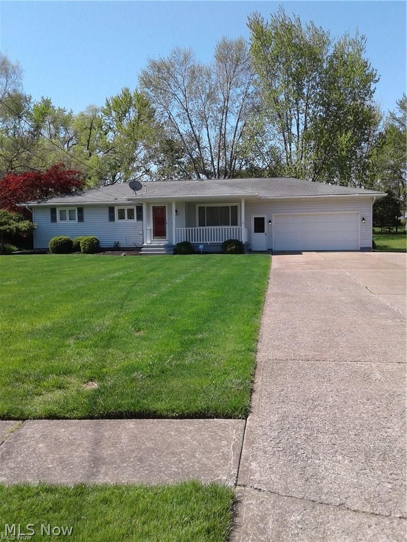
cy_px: 271
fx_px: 517
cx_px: 204
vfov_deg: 55.4
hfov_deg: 42.9
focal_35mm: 33
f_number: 2.2
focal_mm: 3.3
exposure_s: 1/1142
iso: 50
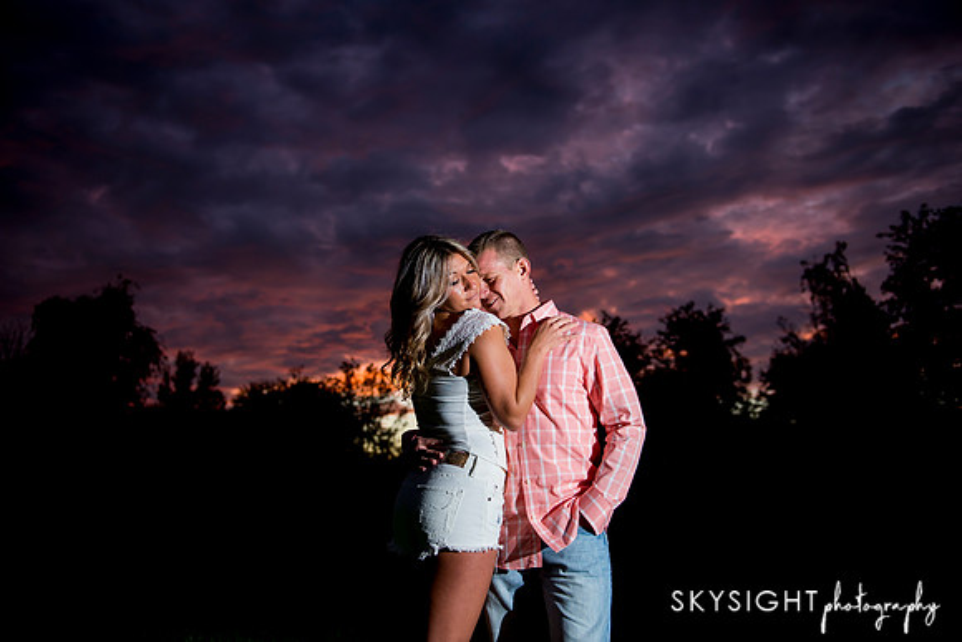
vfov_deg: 41.1
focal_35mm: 32
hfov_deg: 58.7
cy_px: 321
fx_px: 855
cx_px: 481
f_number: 2.8
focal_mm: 32
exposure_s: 1/160
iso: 250
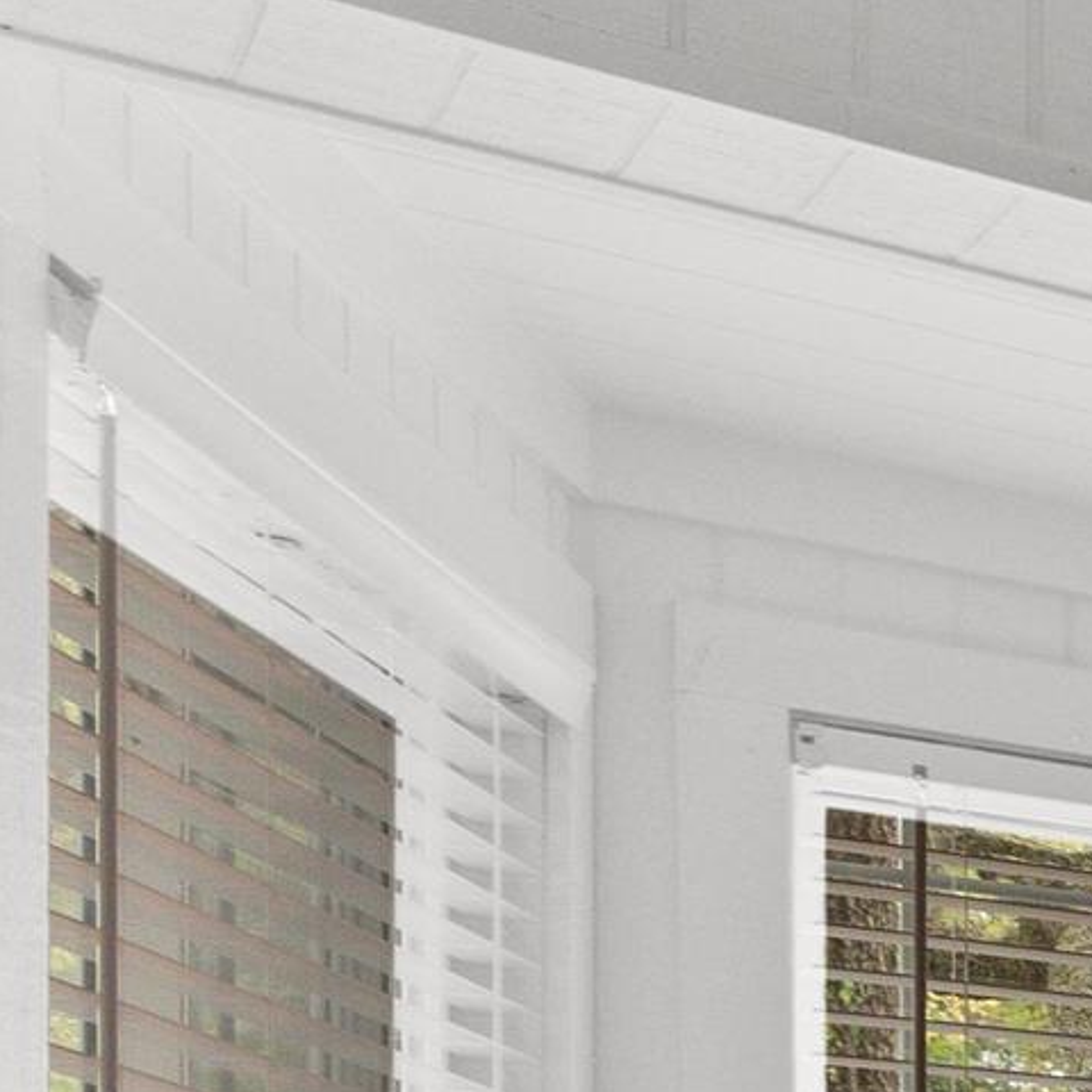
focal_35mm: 87
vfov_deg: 18.2
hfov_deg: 11.4
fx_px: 3105
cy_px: 1540
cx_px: 3290
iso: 100
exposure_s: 1/1.25
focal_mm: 11
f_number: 4.8
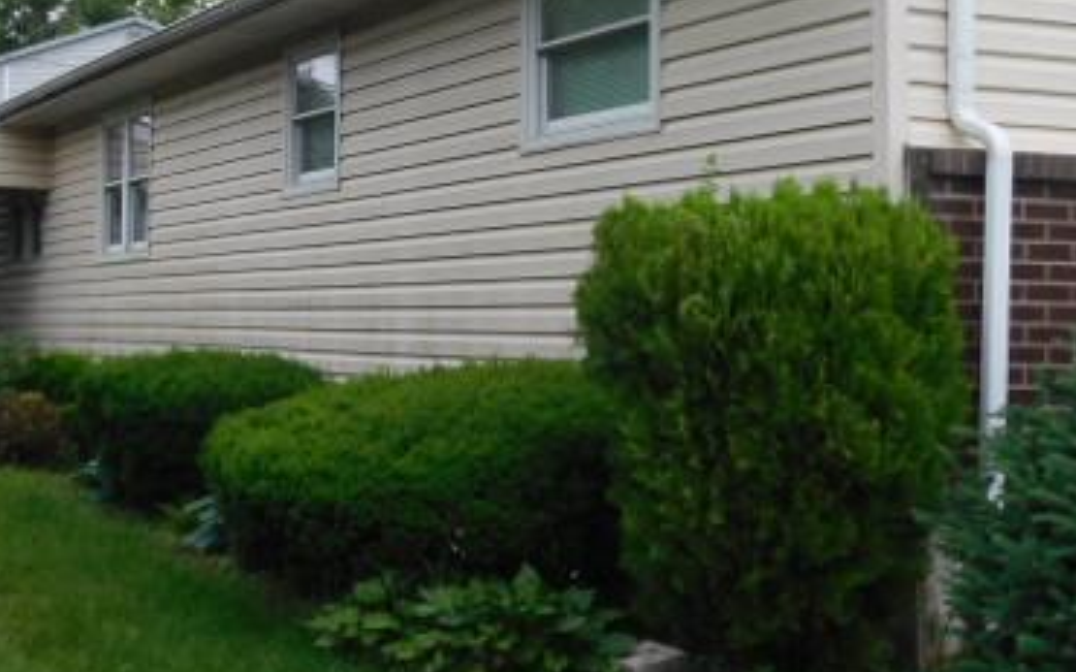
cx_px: 358
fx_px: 1935
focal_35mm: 66
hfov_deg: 30.8
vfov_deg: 19.5
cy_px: 128
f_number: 3.5
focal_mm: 6.3
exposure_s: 1/640
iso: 125
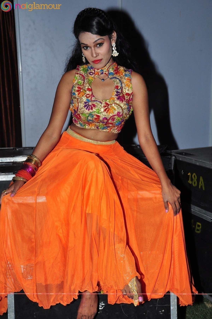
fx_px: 465
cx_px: 106
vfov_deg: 37.9
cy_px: 160
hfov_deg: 25.7
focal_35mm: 52
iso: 400
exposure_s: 1/125
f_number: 10
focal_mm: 35
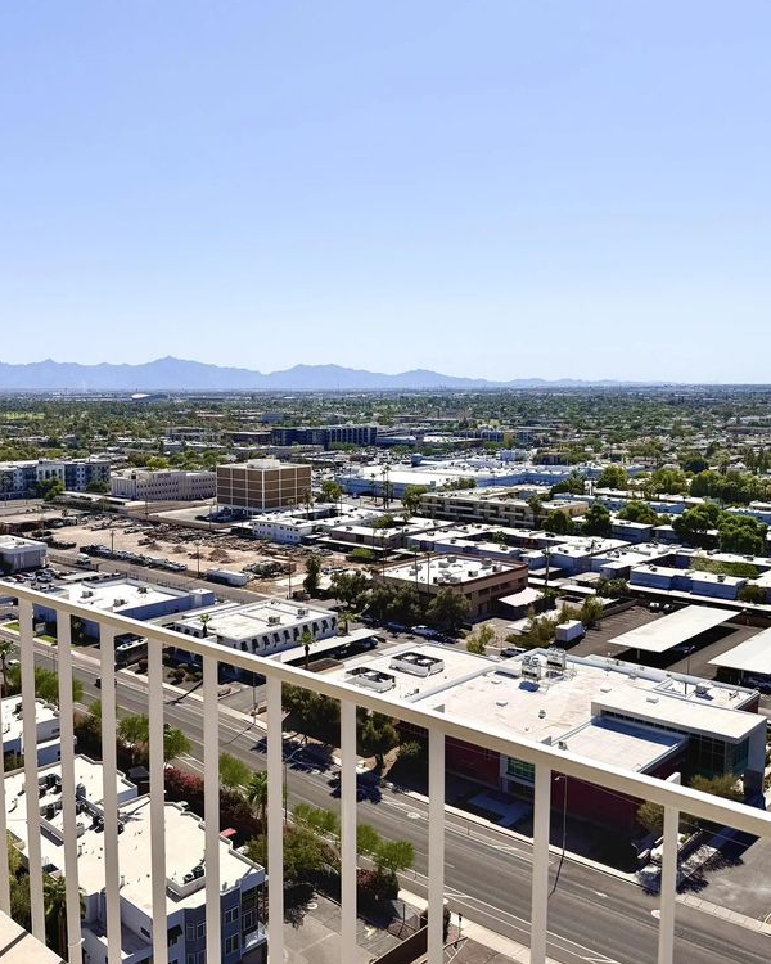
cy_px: 476
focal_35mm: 32
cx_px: 281
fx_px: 913
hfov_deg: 45.3
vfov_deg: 55.7
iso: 80
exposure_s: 1/10309
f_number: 1.78
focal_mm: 6.76
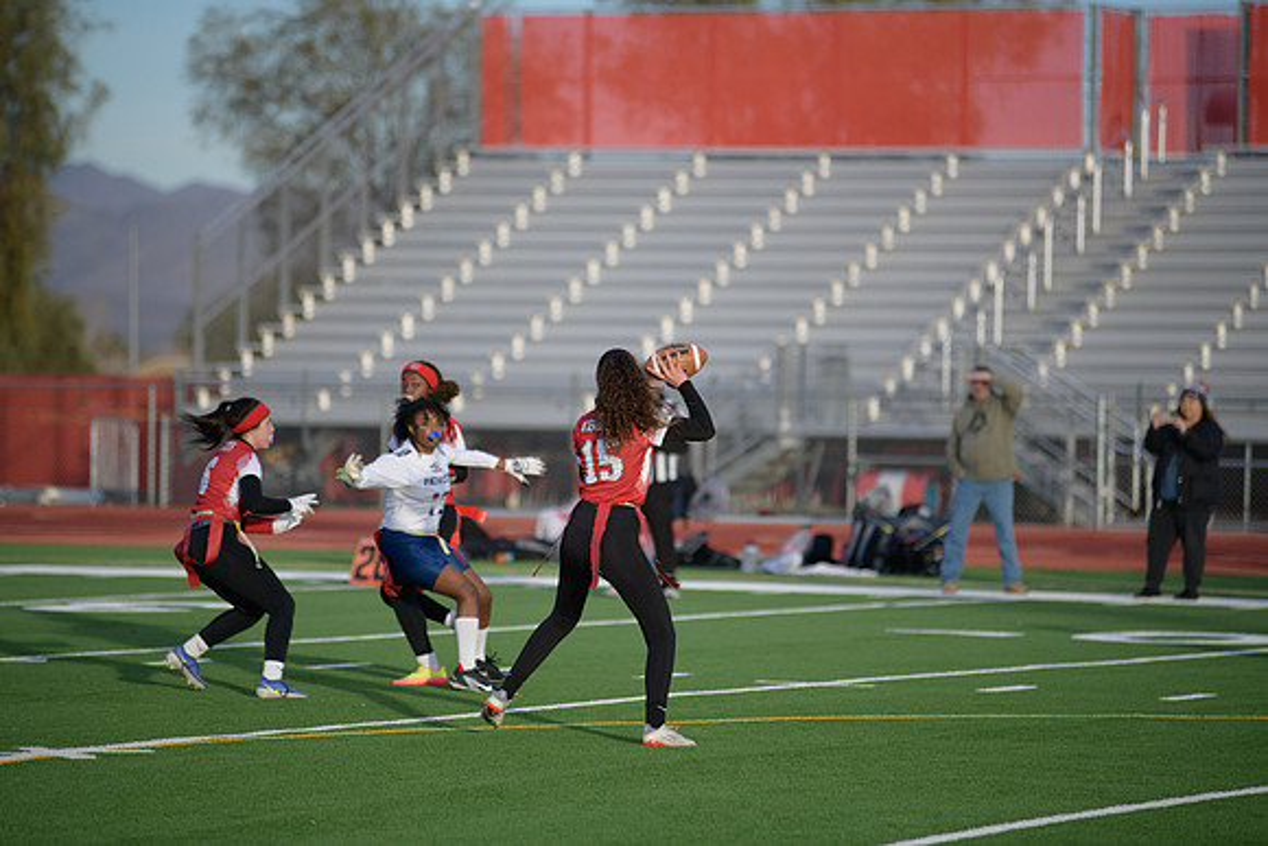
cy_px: 423
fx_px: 7046
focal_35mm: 200
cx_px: 634
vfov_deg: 6.9
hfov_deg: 10.3
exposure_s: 1/4000
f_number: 2.8
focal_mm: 200
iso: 640
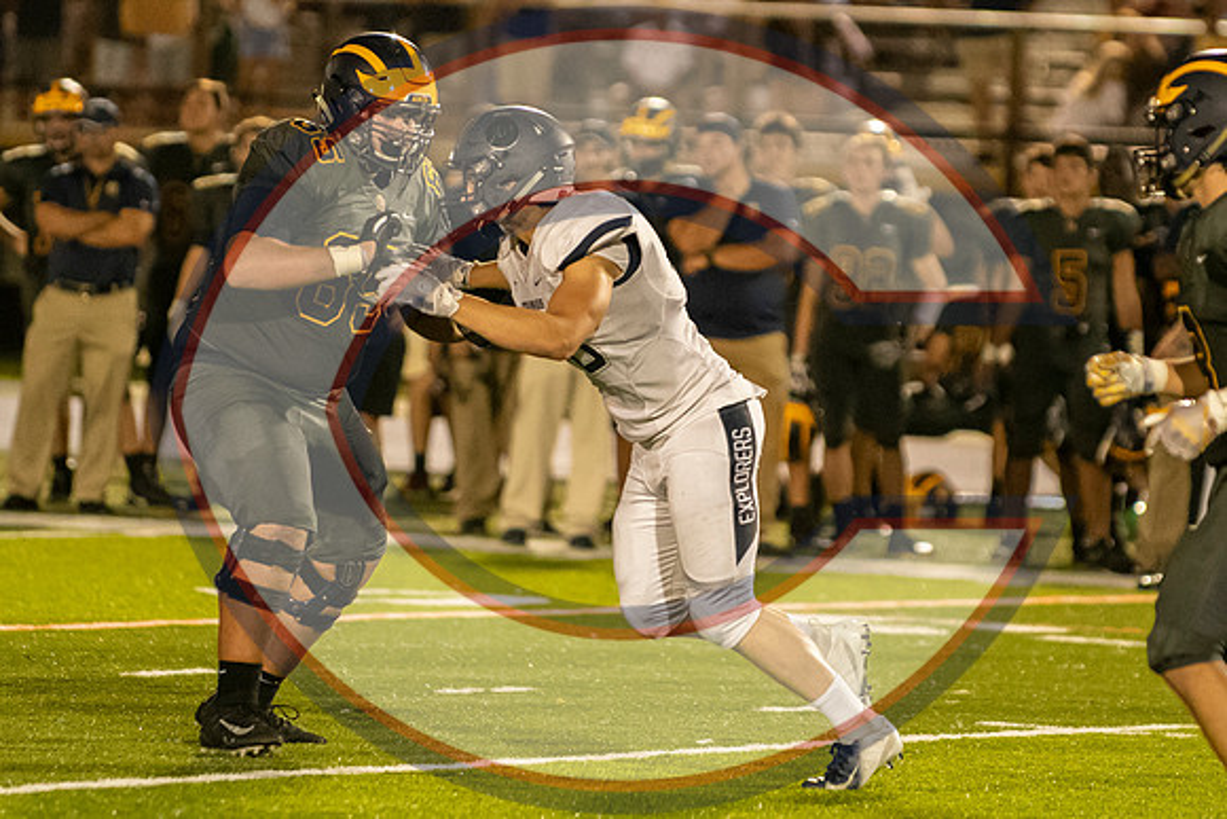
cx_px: 685
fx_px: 14218
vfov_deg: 3.3
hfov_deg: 4.9
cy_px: 345
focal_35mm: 417
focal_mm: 200
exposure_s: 1/1250
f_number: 2.8
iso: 8000
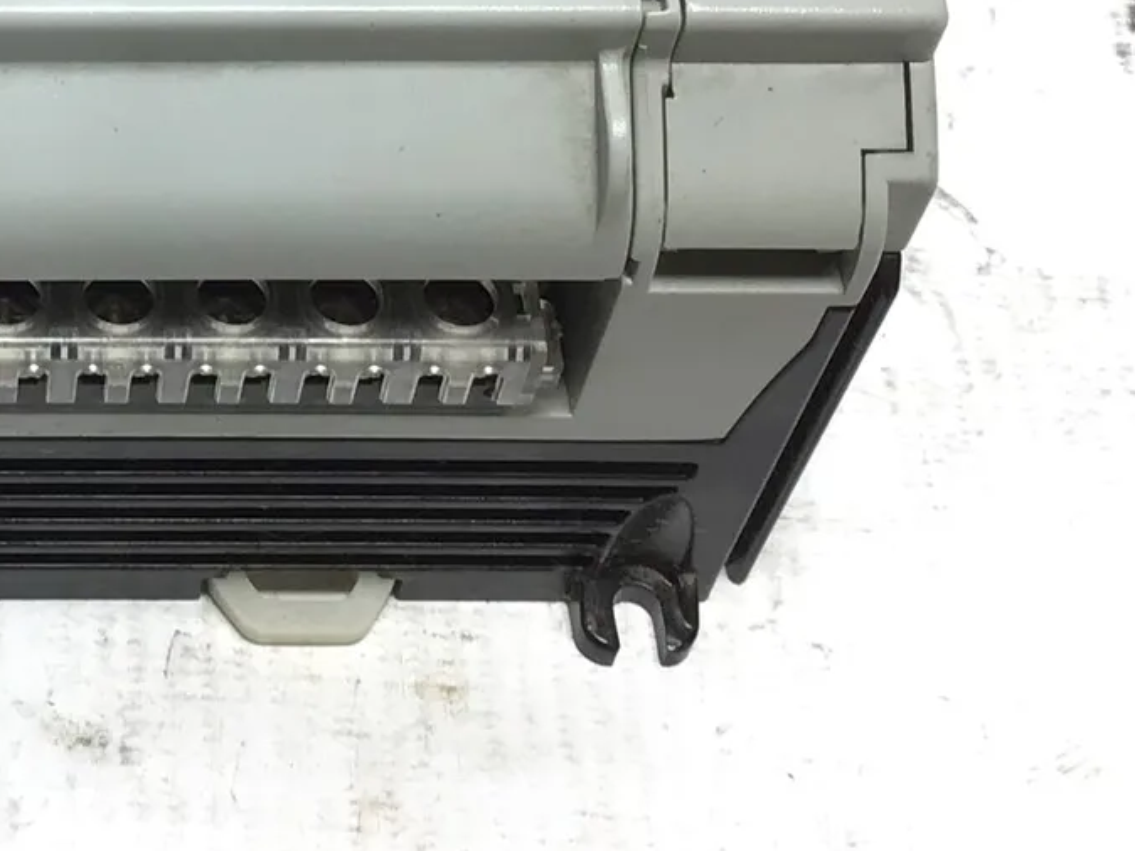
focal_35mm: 92
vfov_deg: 15.5
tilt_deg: -52.4
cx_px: -123
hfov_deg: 20.3
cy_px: -147
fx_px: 3015
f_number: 2.4
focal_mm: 3.3
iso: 32
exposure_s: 1/120
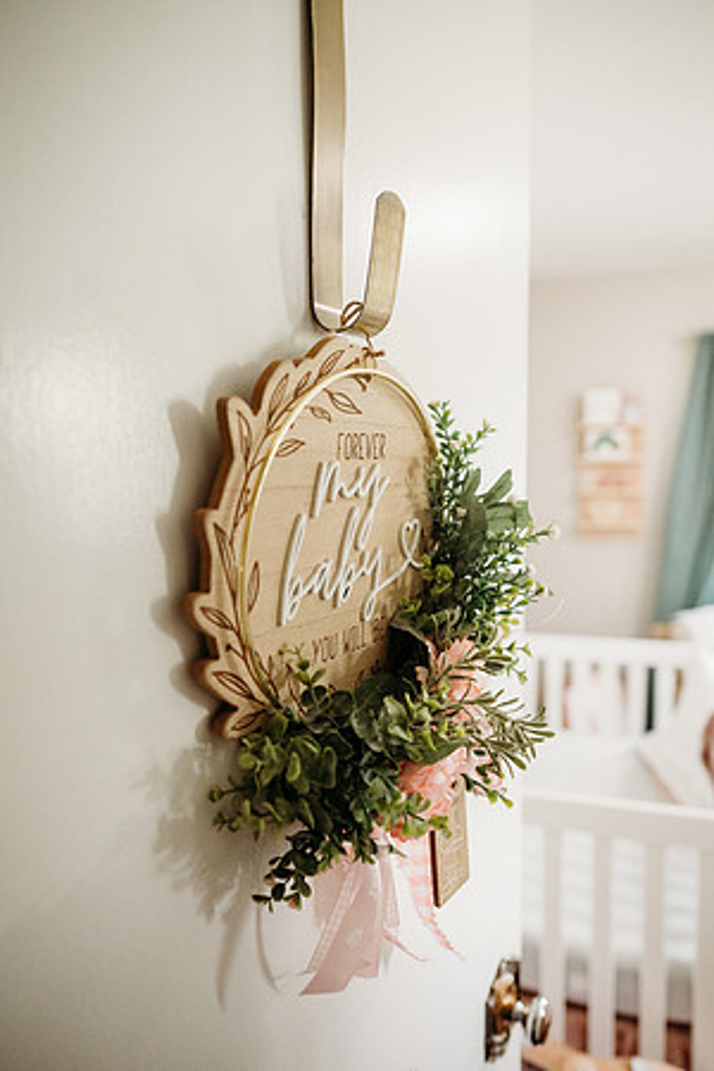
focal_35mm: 24
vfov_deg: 73.7
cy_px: 536
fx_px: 714
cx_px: 357
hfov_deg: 53.1
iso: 1600
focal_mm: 24
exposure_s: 1/200
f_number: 2.5
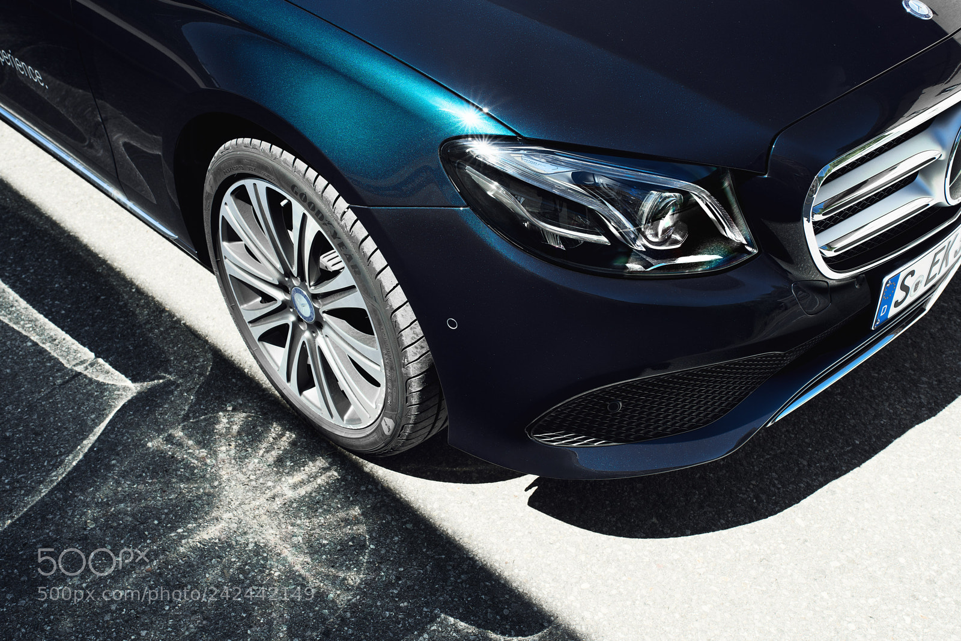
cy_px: 320
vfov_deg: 37.9
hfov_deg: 54.4
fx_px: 934
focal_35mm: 35
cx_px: 480
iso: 100
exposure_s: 1/25
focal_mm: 35
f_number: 8
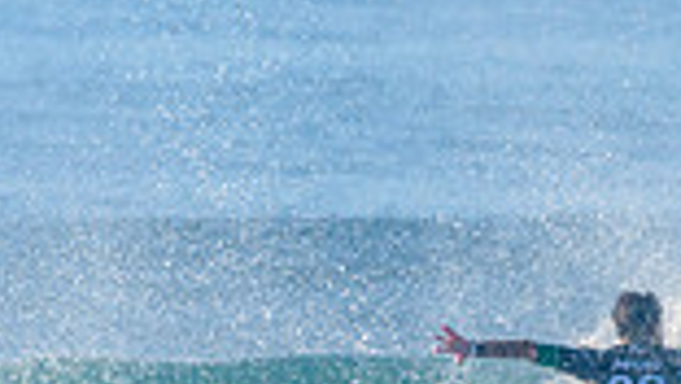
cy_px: 491
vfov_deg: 0.6
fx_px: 35110
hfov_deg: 1.1
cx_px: 690
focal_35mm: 1943
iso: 450
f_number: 5.6
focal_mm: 500
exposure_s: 1/2000
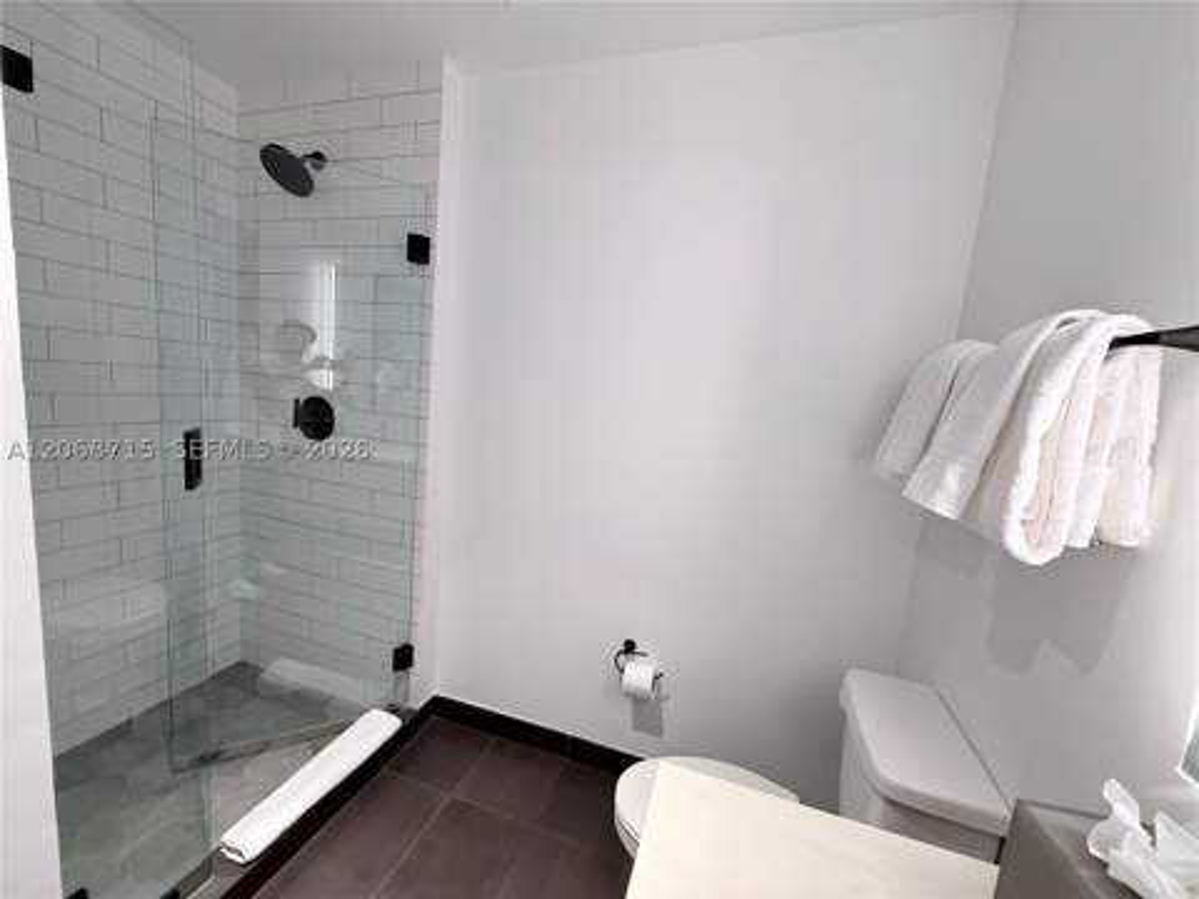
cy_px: 450
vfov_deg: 85.7
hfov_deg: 102.1
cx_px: 600
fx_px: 485
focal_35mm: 14
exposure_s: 1/60
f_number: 2.2
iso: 250
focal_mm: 2.22
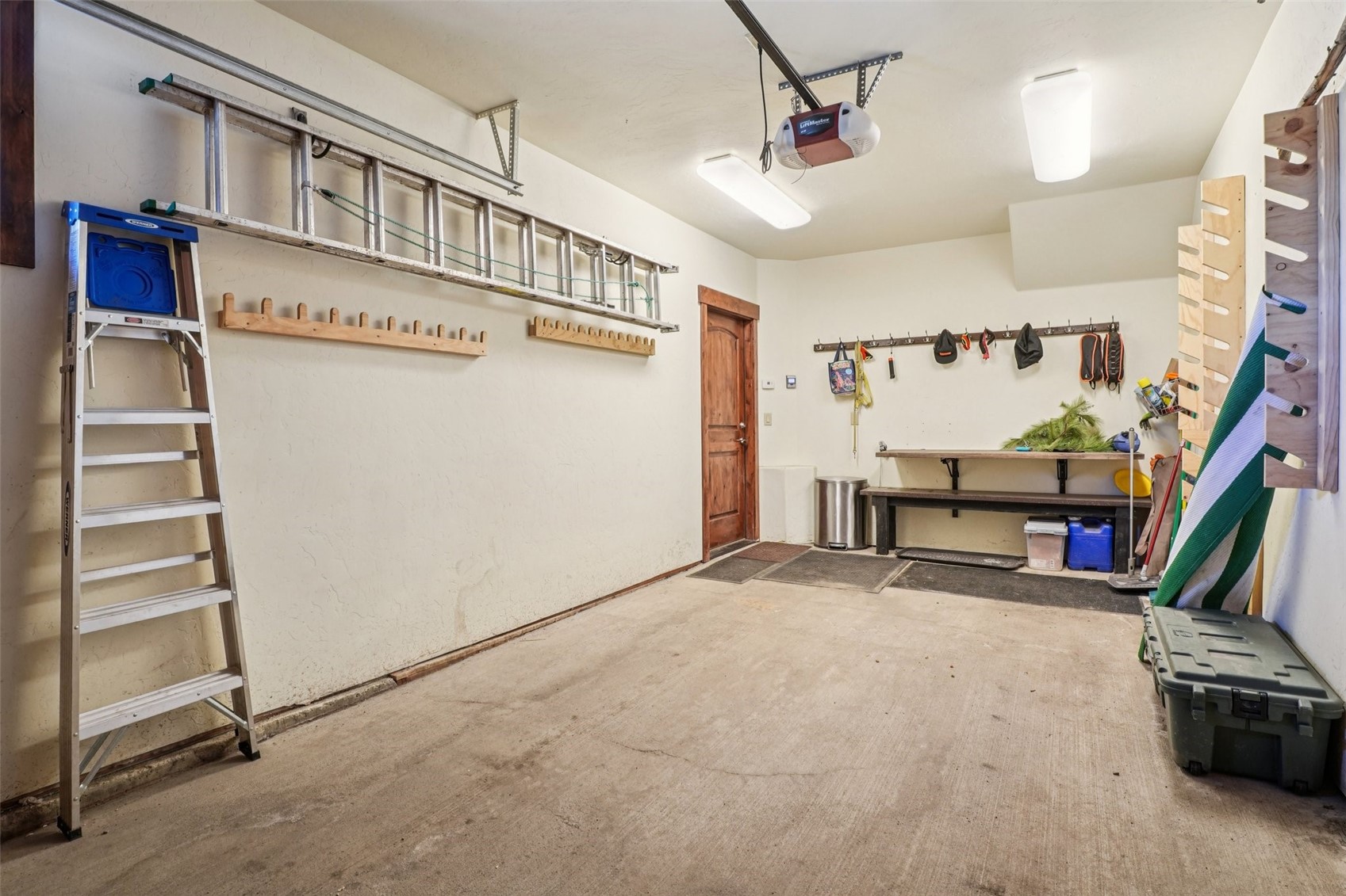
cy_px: 448
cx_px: 673
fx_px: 617
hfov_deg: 95.0
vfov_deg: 72.0
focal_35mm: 16
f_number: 8
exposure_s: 1/6
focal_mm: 11
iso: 500
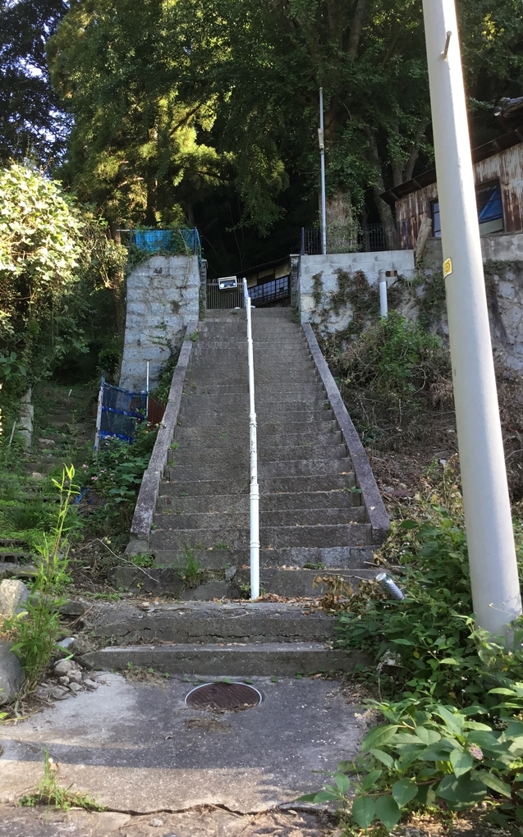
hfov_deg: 38.2
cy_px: 419
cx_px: 223
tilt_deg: +15.2
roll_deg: +0.0
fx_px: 753
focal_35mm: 33
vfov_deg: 58.2
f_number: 2.4
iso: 40
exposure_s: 1/120
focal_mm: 3.3
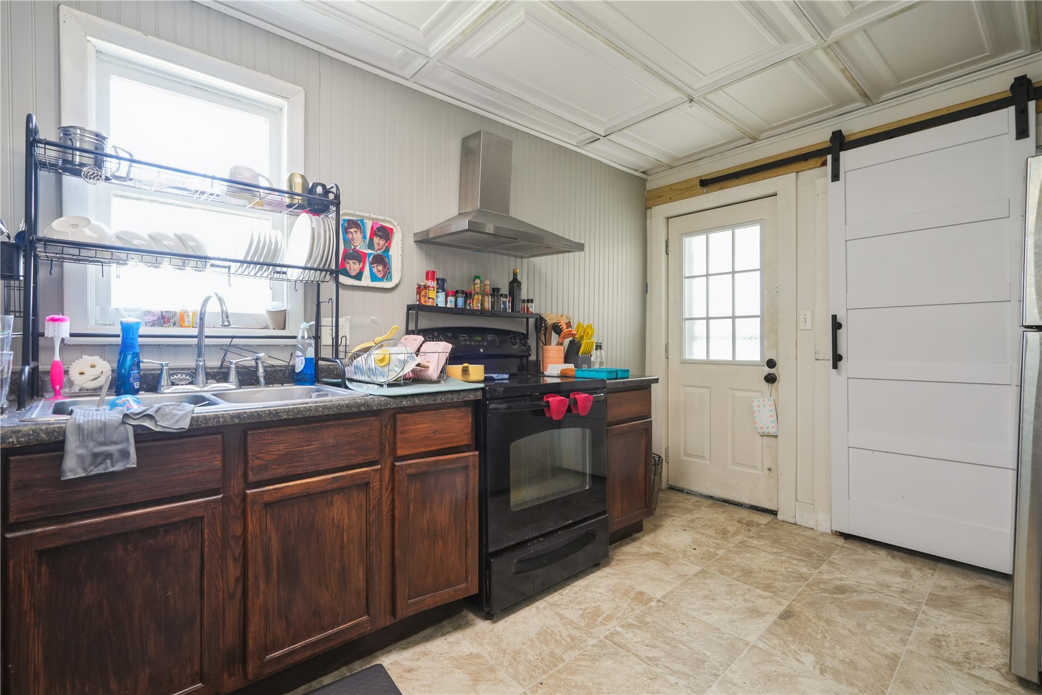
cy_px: 348
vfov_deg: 73.7
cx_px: 521
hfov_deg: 96.7
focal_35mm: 16
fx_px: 463
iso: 400
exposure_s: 1/8
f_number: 10
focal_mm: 16
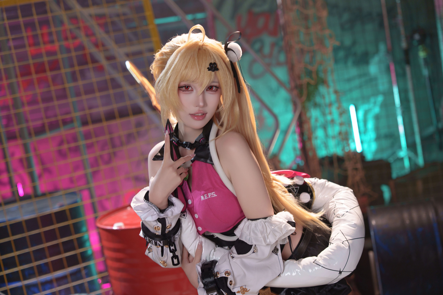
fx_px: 861
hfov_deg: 28.8
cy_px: 148
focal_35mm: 70
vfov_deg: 19.5
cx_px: 222
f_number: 2.8
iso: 640
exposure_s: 1/80
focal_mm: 70
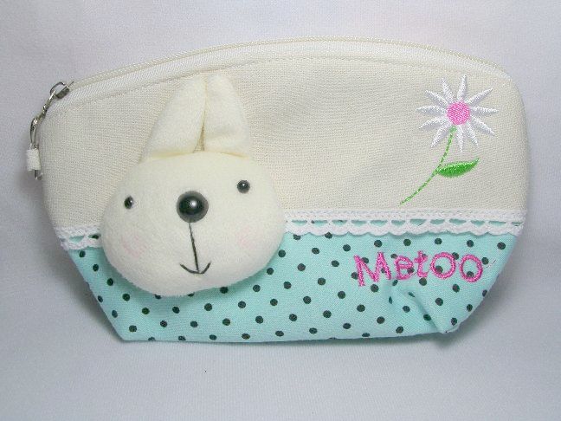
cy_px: 210
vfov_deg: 40.7
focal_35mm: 35
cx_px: 280
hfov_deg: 52.6
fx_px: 567
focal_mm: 5.8
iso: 50
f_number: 5.6
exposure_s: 1/27.5
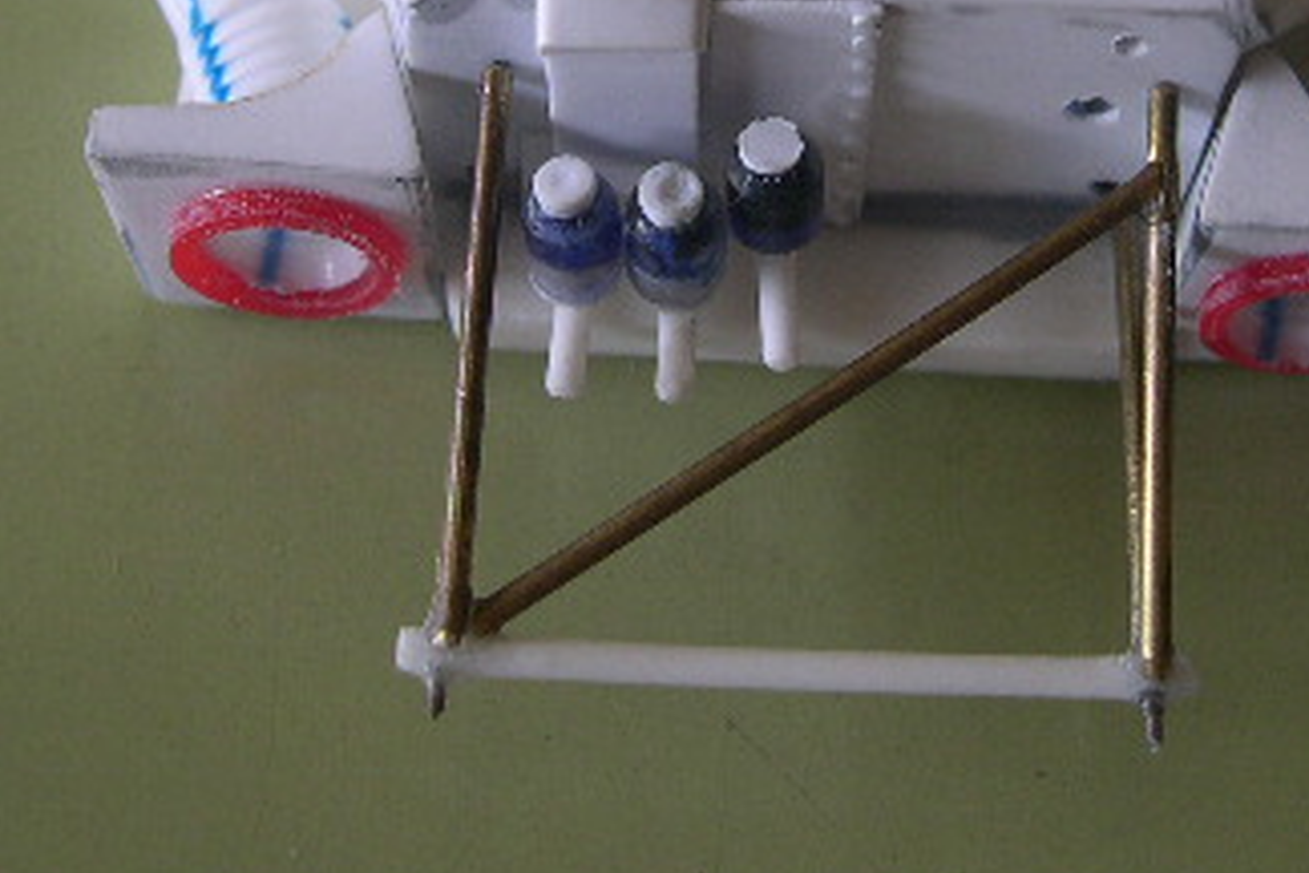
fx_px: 2836
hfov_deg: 26.0
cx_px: 772
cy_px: -40
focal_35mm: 78
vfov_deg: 17.0
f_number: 2.8
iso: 100
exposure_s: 1/40.1
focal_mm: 8
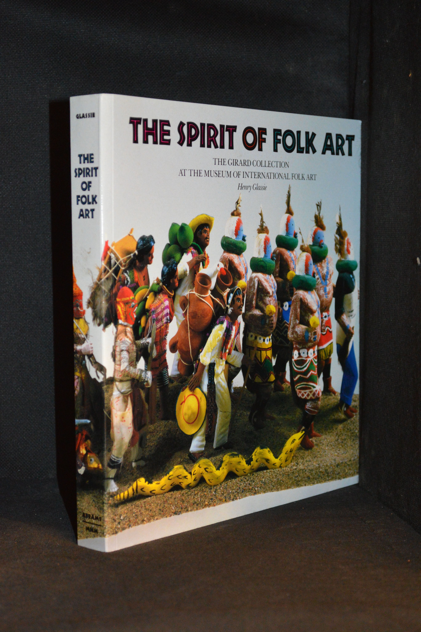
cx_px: 210
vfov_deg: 29.3
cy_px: 316
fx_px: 1213
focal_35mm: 69
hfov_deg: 19.7
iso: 2500
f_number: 5.3
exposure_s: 1/60
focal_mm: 46
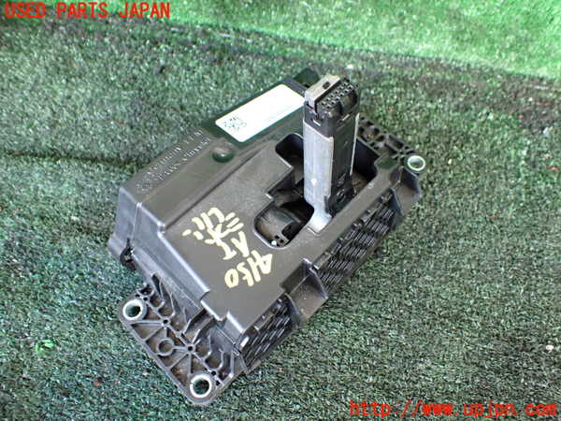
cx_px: 280
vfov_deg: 46.8
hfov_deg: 60.0
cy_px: 210
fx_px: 486
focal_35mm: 30
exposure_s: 1/125
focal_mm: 5.4
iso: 640
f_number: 2.3
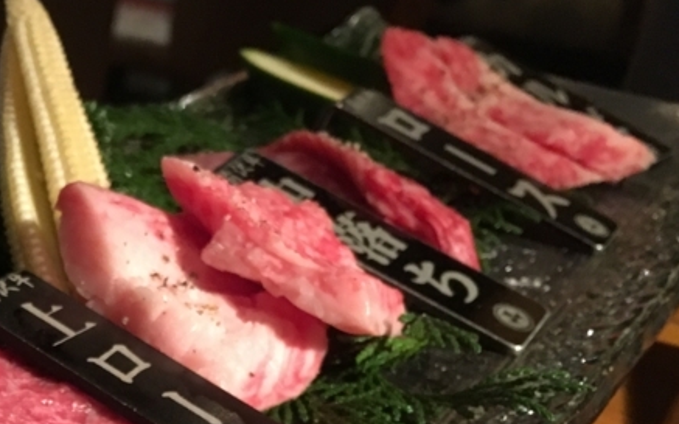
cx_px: -30
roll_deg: -5.7
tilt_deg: -32.5
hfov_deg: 26.7
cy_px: 500
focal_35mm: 72
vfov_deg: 17.3
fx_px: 1332
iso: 200
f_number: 2.2
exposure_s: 1/15
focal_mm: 4.15
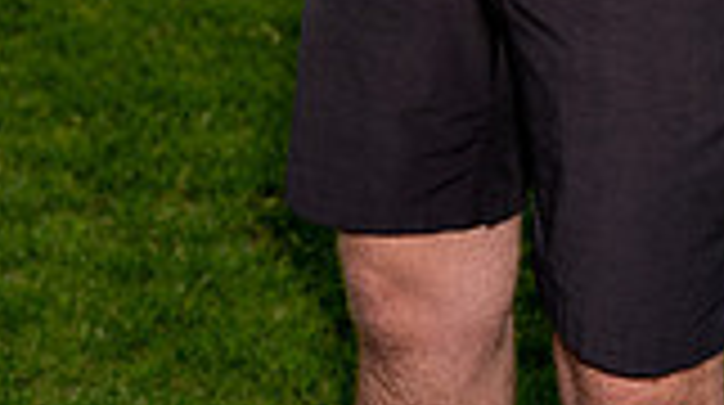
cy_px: -598
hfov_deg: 15.9
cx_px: 499
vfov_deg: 8.2
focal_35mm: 135
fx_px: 2588
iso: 100
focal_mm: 46
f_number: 4
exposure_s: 1/1000
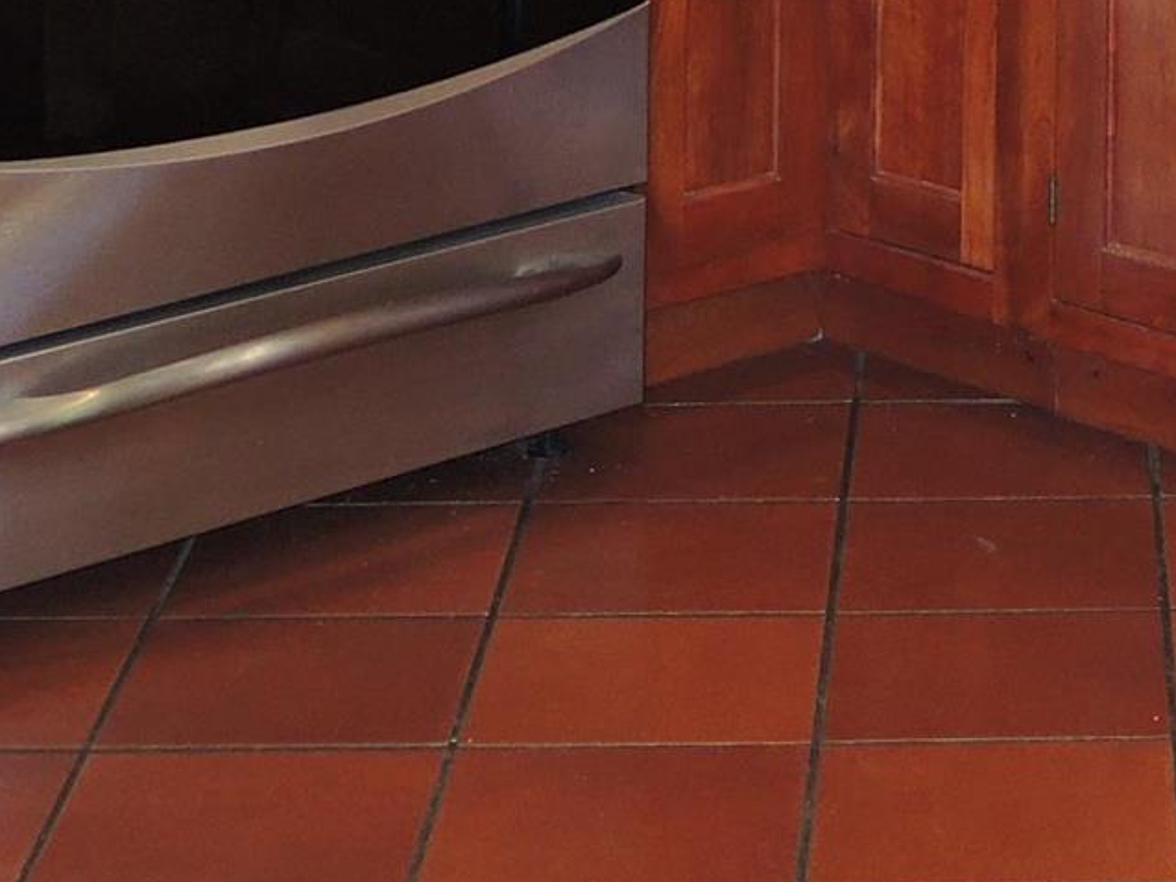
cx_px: 1490
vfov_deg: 10.2
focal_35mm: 135
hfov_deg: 14.1
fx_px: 4587
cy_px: -852
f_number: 2
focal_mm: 6
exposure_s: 1/40
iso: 180
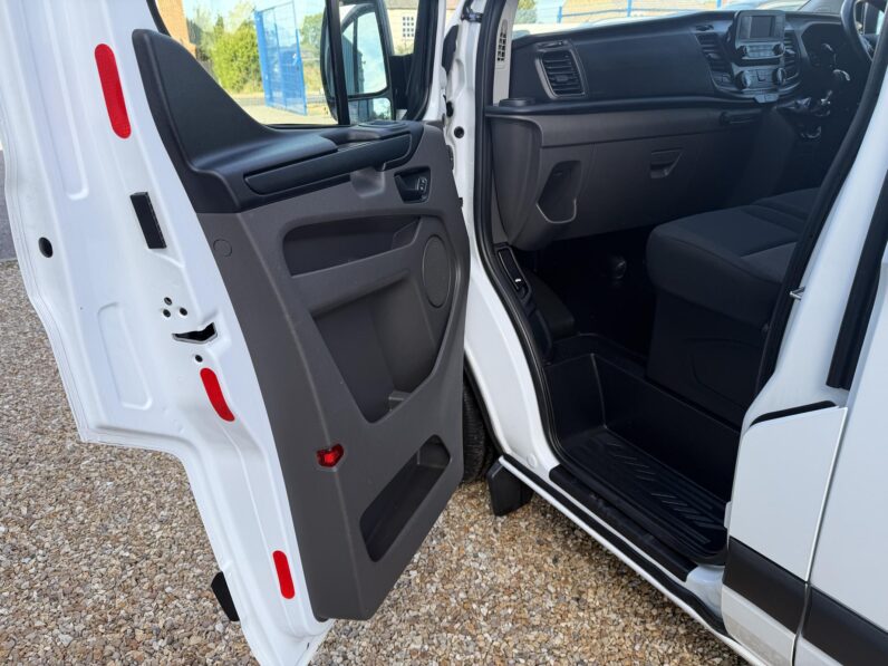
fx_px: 616
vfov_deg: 56.8
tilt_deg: -22.6
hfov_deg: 71.6
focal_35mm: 24
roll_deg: +2.0
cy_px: 333
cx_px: 444
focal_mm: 6.76
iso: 80
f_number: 1.78
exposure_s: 1/575
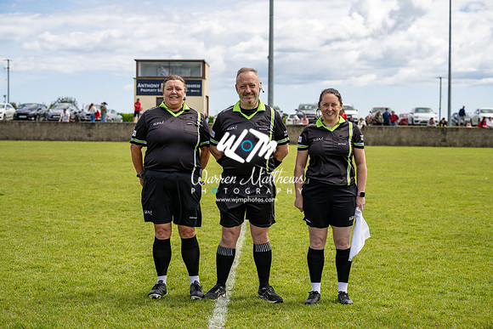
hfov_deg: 32.9
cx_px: 246
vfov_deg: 22.3
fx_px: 836
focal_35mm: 61
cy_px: 164
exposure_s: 1/800
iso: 100
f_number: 4
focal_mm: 61
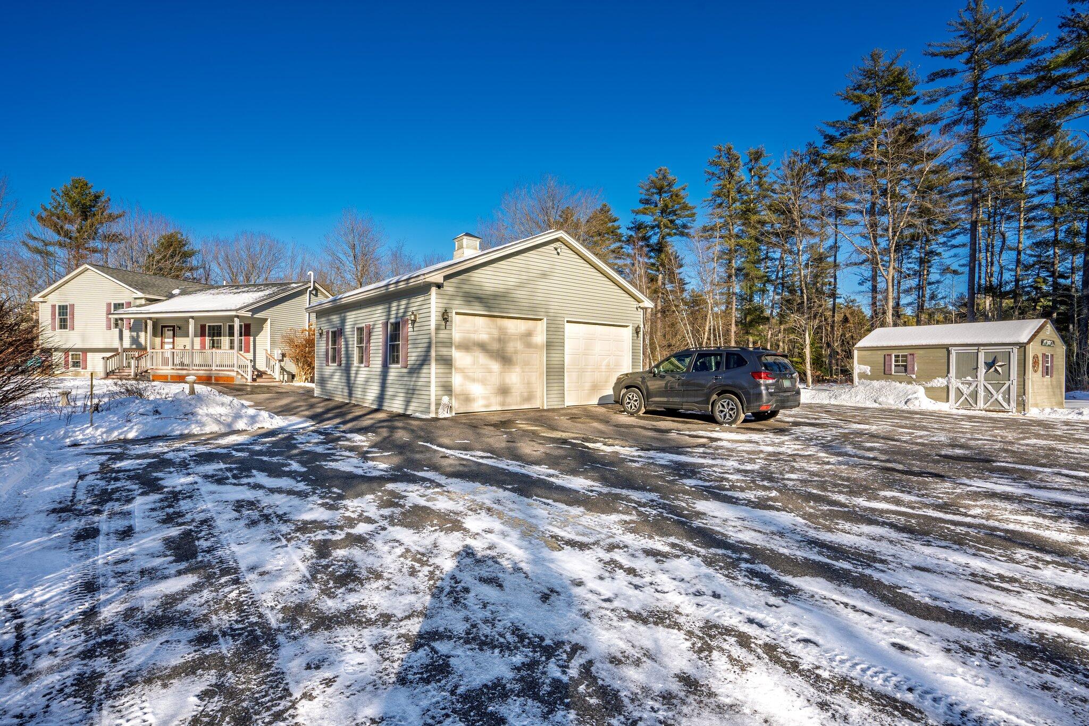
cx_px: 544
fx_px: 484
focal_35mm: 16
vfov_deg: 73.7
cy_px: 363
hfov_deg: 96.7
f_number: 9
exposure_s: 1/160
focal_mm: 16
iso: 50
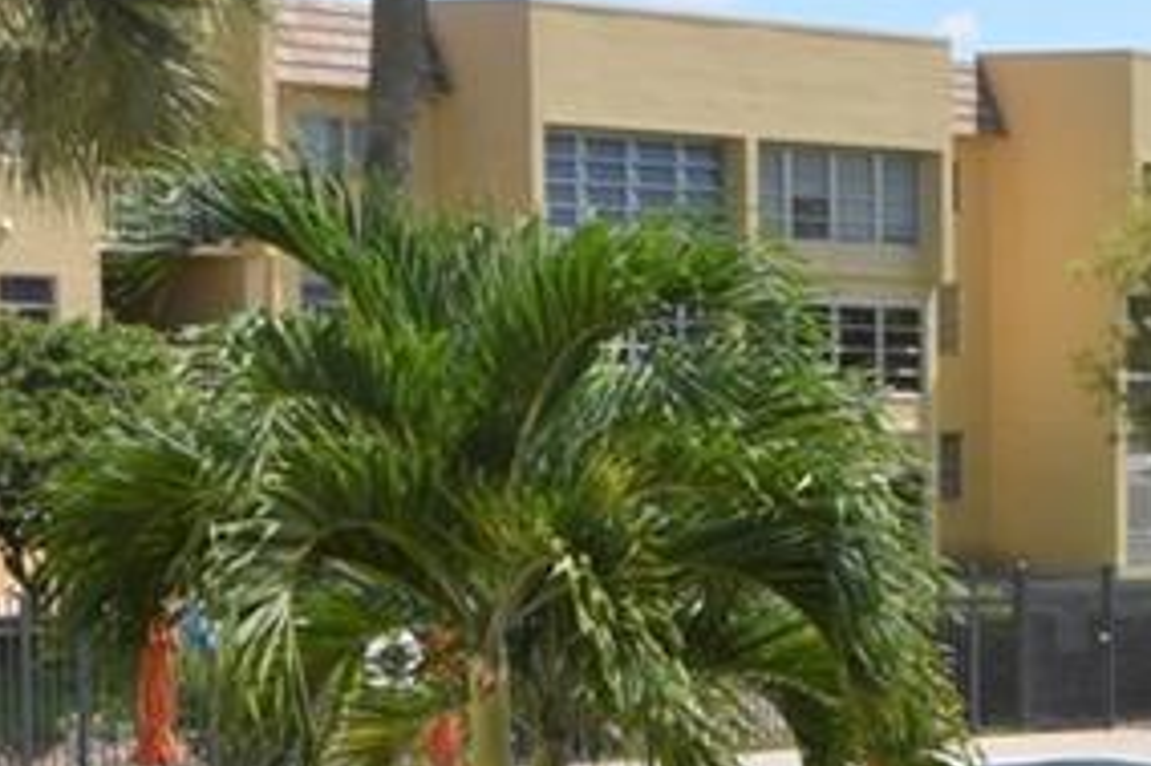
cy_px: 861
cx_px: 1970
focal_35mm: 130
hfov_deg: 14.2
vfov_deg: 10.4
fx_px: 4154
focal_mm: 24
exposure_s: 1/250
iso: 200
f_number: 13
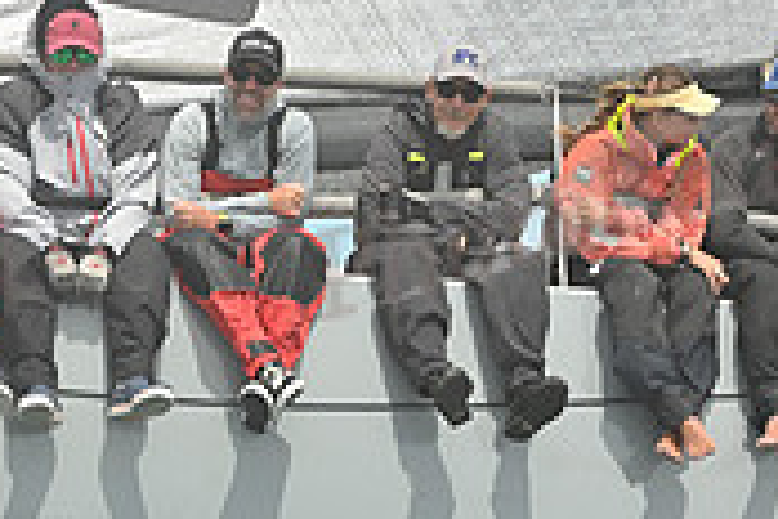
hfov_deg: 8.8
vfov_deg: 5.9
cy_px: 34
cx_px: 85
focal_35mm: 234
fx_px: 5057
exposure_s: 1/1250
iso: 320
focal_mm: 70
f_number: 9
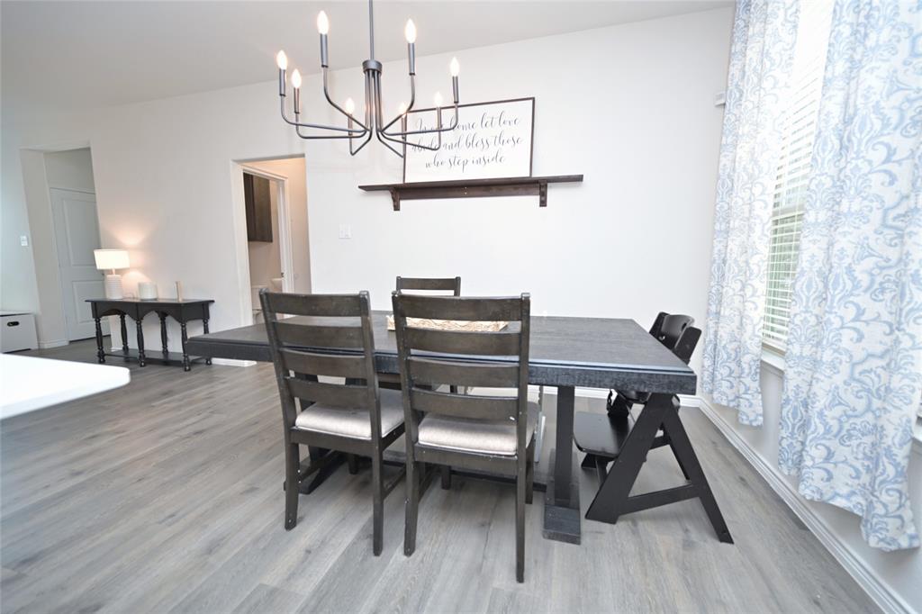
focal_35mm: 15
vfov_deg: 77.3
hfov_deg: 100.4
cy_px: 307
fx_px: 384
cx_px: 461
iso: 200
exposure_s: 1/25
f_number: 4
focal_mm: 15
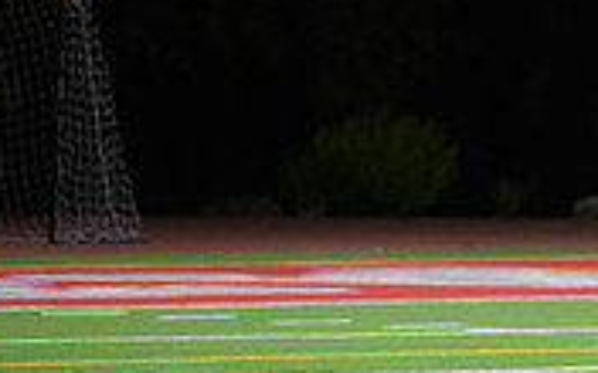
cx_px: 938
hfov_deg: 4.6
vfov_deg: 2.9
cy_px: 198
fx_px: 7383
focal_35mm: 453
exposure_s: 1/640
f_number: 2.8
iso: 4000
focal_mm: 135
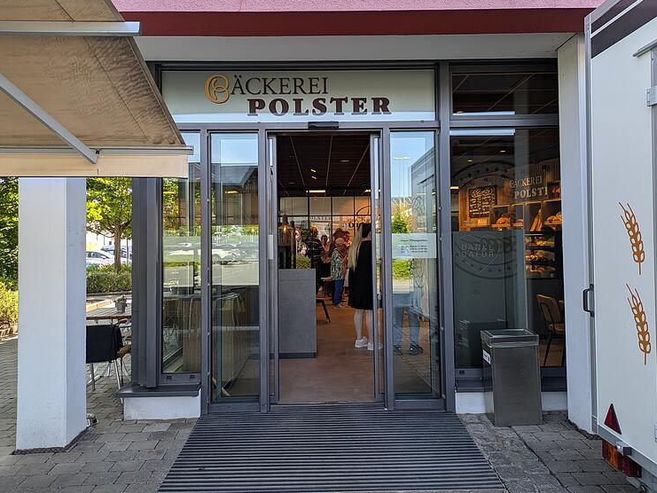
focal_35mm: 27
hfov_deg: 65.3
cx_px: 332
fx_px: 513
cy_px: 232
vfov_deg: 51.3
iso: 41
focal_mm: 5.43
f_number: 1.89
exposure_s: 1/262
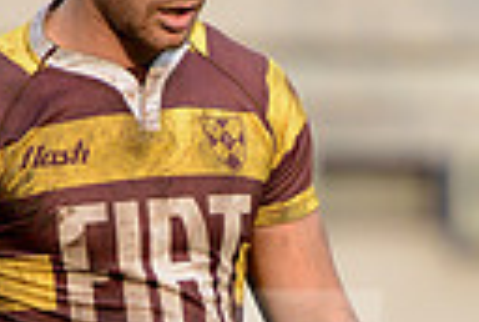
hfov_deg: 1.7
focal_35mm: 1219
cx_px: 71
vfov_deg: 1.1
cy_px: 402
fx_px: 16257
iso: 800
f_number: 4
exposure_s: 1/2500
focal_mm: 270
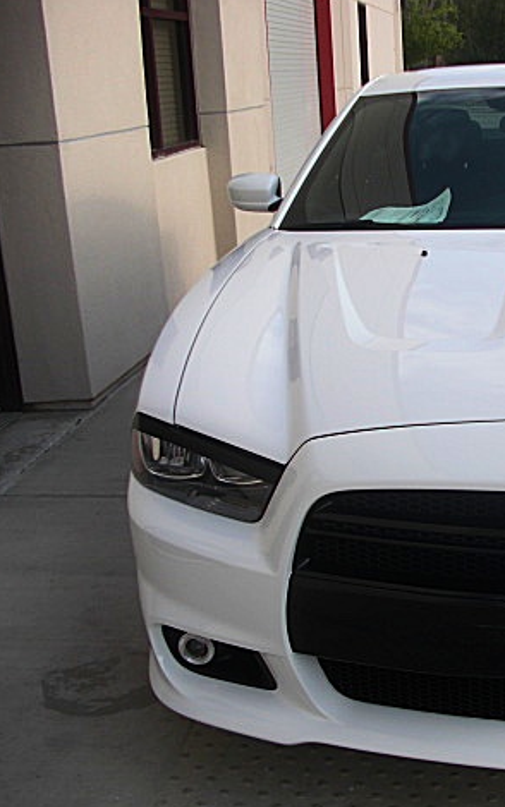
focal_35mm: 52
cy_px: 405
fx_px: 1144
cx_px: 517
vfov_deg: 38.9
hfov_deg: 23.7
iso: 50
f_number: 2.8
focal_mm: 6.3
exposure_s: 1/400
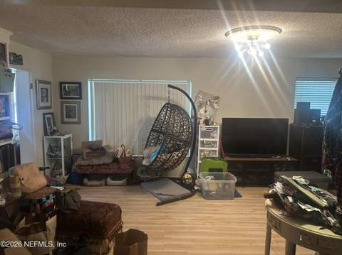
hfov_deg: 71.7
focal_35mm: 24
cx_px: 171
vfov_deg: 56.7
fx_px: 237
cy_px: 128
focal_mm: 6.86
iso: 640
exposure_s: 1/60
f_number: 1.78
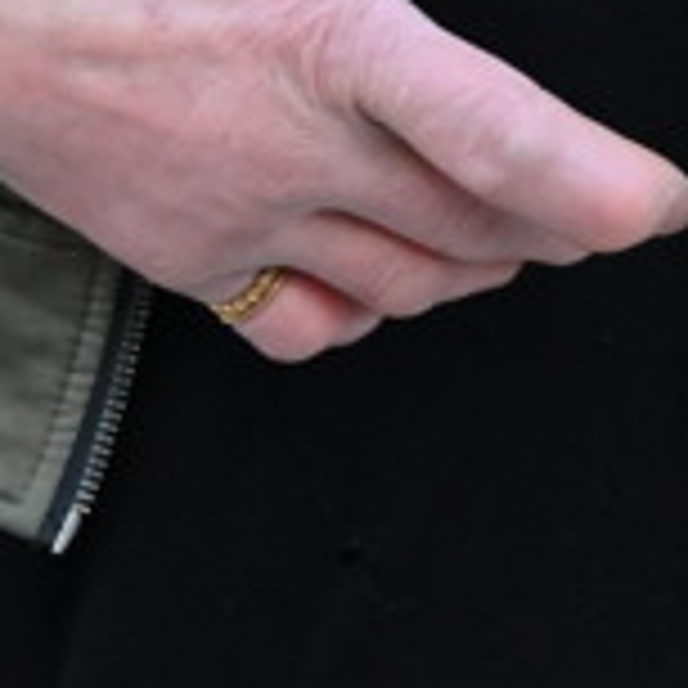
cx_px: 220
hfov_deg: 5.1
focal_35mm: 346
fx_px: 7780
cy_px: -1041
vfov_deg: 4.9
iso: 5000
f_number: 5
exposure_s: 1/320
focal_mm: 60
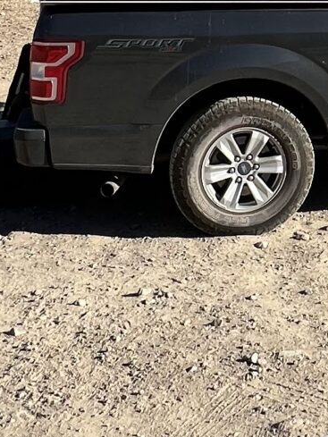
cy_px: -115
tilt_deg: +1.1
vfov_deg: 25.1
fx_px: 859
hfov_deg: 19.9
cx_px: 426
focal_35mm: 68
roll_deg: +0.1
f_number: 1.8
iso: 32
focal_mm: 1.57
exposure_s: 1/1277
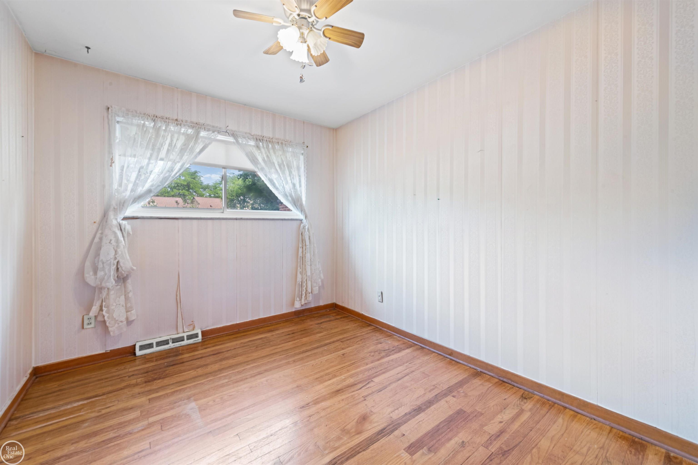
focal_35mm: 14
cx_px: 349
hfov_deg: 104.3
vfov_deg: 81.2
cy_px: 232
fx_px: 271
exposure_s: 1
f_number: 10
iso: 400
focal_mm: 14
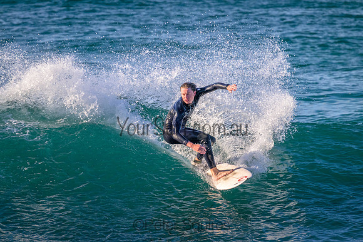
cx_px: 182
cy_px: 121
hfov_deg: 2.6
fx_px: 8068
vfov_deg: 1.7
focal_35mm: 800
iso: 2800
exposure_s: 1/2000
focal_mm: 800
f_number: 11
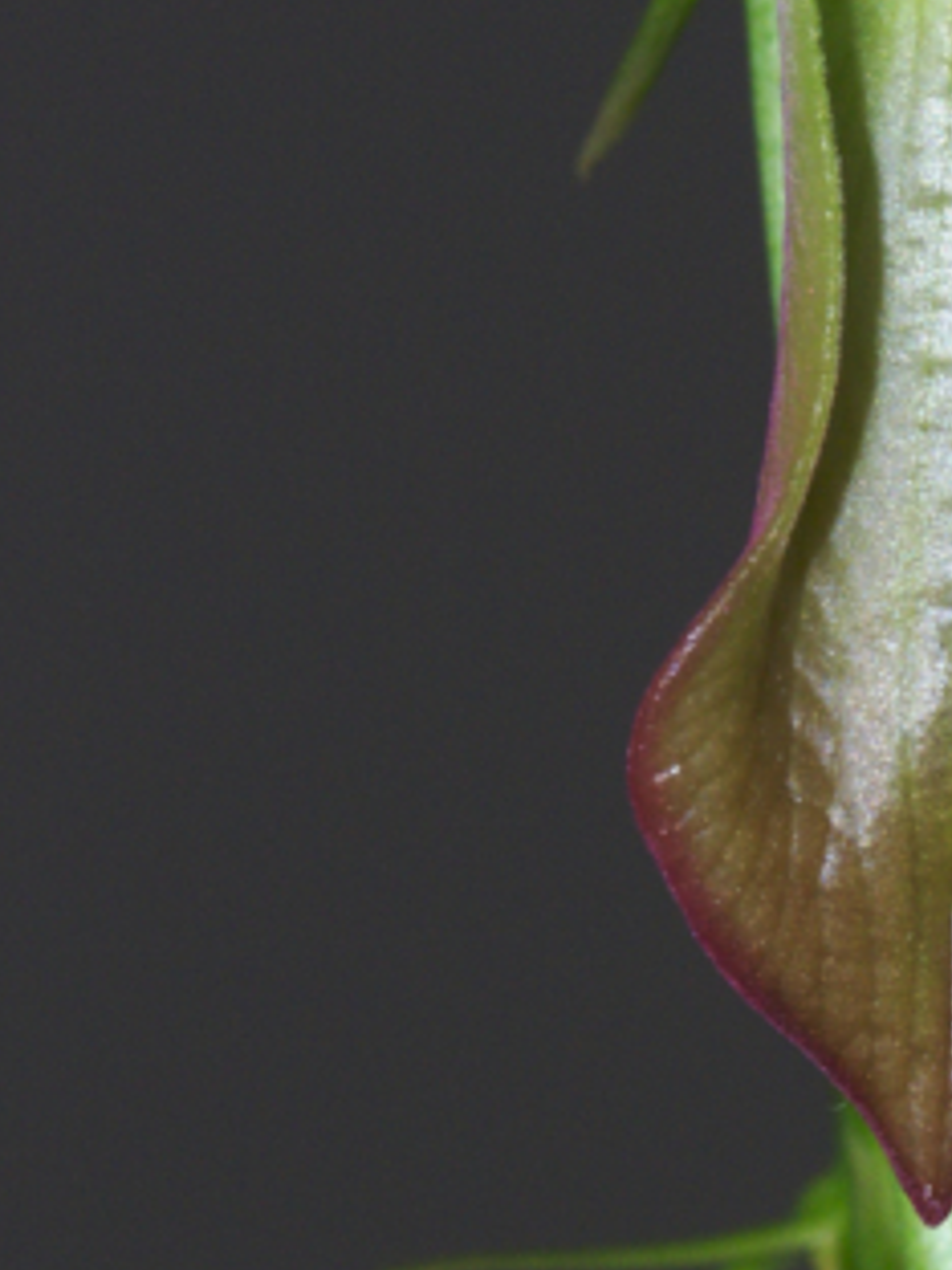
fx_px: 18811
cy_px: 423
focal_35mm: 513
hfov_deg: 2.9
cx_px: 1070
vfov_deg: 3.9
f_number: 8
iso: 100
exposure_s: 1/180
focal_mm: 50.69
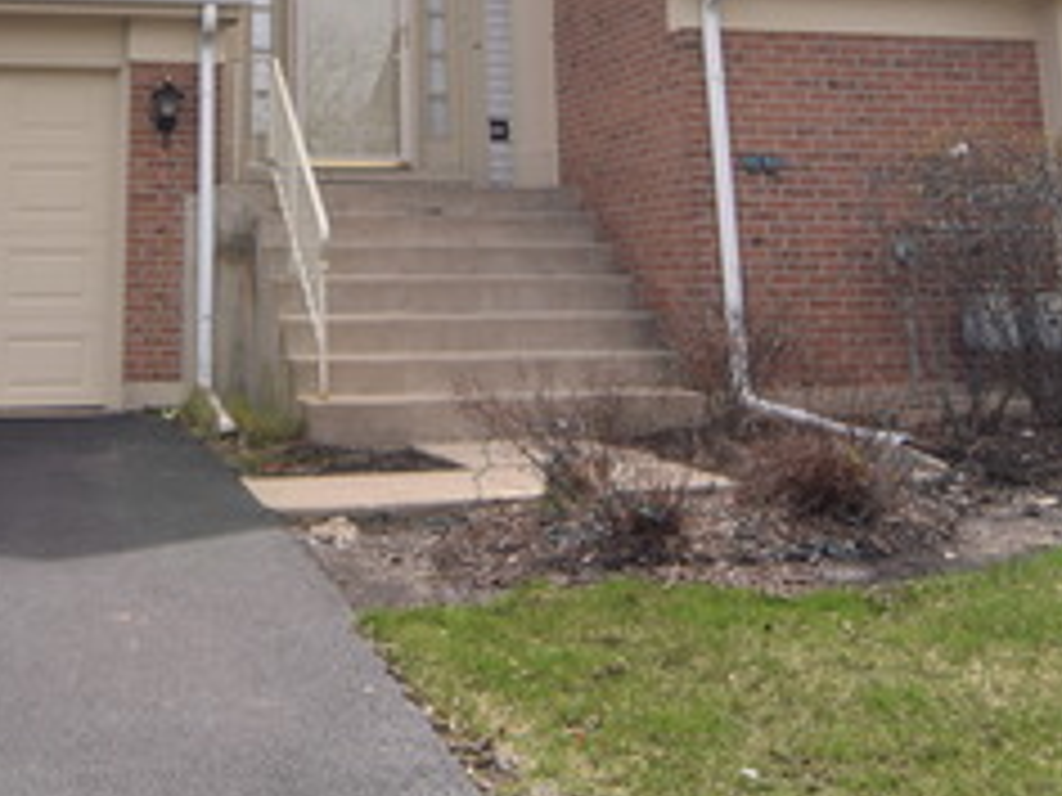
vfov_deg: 28.2
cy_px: -70
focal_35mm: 47
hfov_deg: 39.8
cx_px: 333
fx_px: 1442
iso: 200
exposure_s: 1/200
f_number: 10
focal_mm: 12
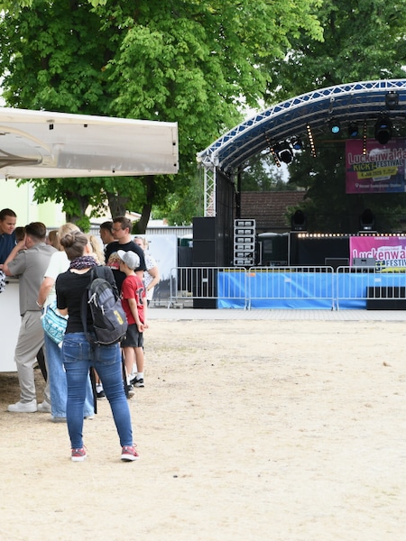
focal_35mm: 78
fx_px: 1220
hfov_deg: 17.6
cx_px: -131
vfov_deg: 25.0
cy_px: 276
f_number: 2.8
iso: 360
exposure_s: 1/1250
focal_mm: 38
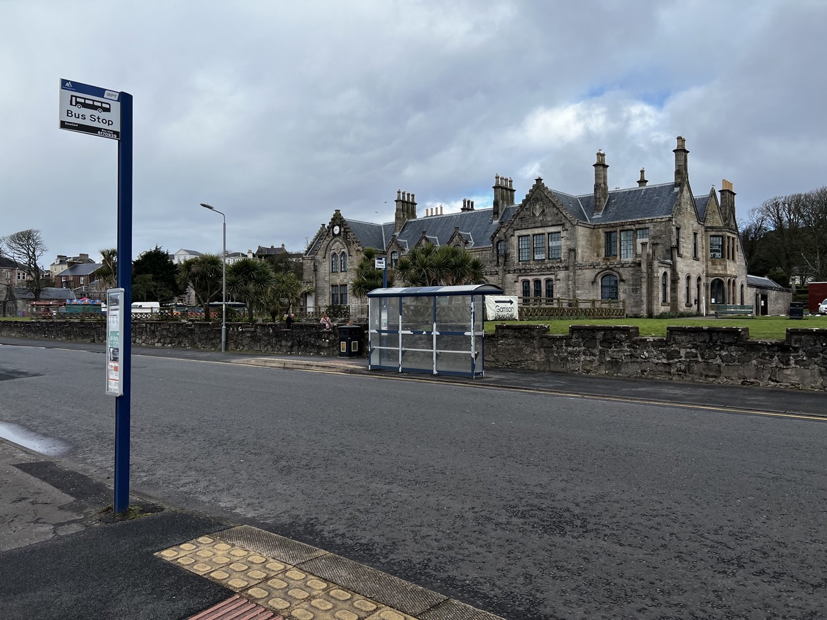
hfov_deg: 67.3
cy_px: 310
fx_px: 621
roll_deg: +0.6
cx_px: 414
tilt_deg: +1.0
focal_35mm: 26
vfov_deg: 53.1
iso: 50
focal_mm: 5.7
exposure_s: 1/2208
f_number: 1.5
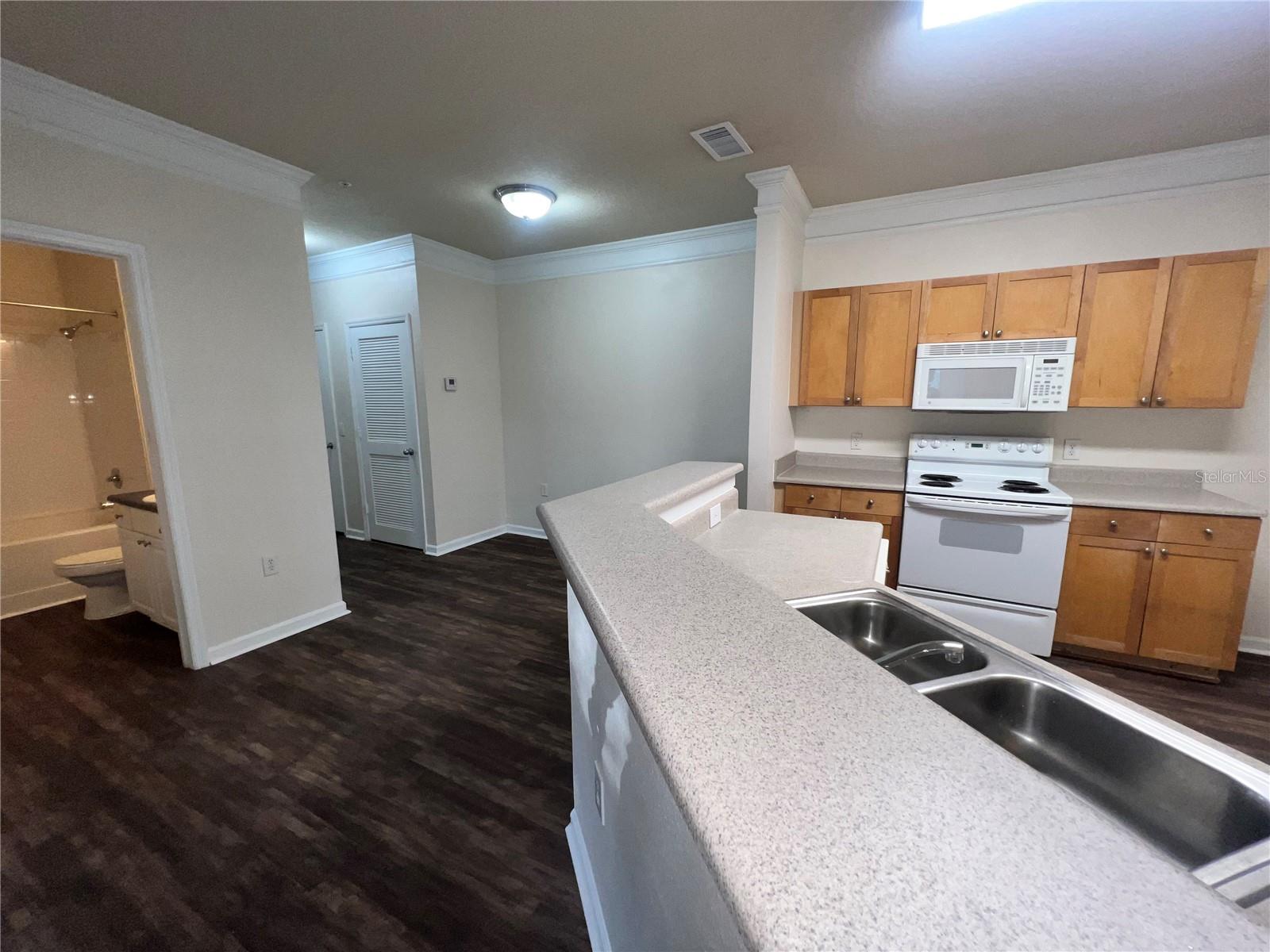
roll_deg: +0.4
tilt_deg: -9.8
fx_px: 477
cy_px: 476
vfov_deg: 89.9
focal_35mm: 13
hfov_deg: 106.2
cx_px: 635
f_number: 1.8
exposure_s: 1/60
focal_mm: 1.57
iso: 64
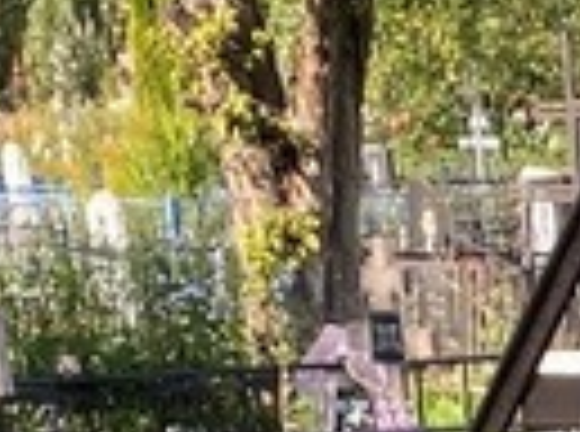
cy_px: 1458
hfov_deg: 9.1
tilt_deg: -21.5
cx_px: 1097
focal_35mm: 207
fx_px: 3459
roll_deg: +2.8
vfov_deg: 6.3
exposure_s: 1/303
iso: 32
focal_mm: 4.25
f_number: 1.8
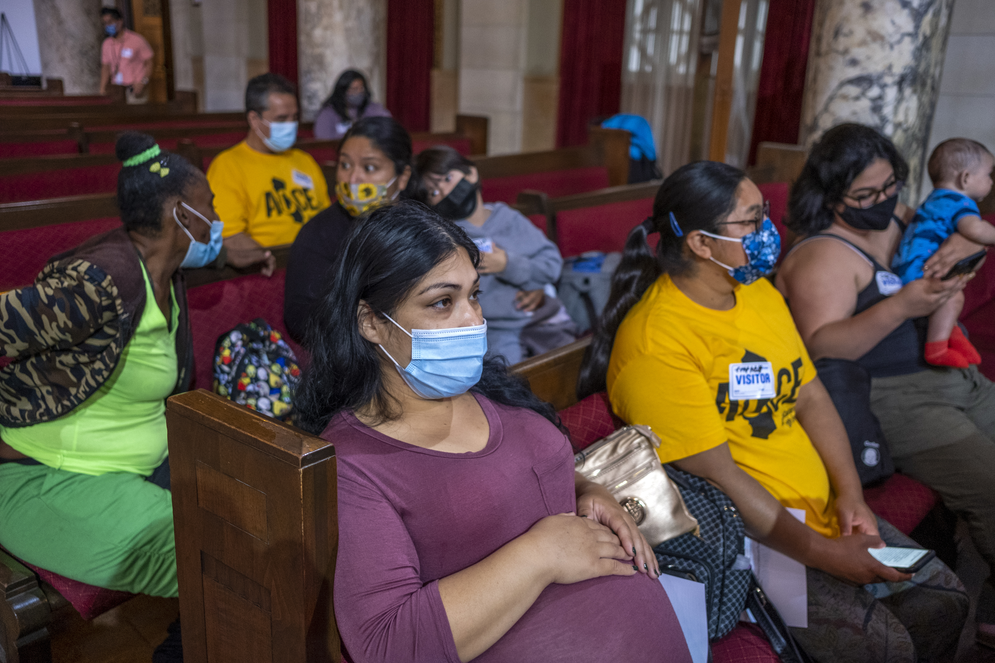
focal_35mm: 35
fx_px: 967
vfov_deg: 37.9
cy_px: 332
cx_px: 498
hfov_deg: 54.4
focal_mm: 23
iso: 1250
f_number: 2.2
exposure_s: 1/125
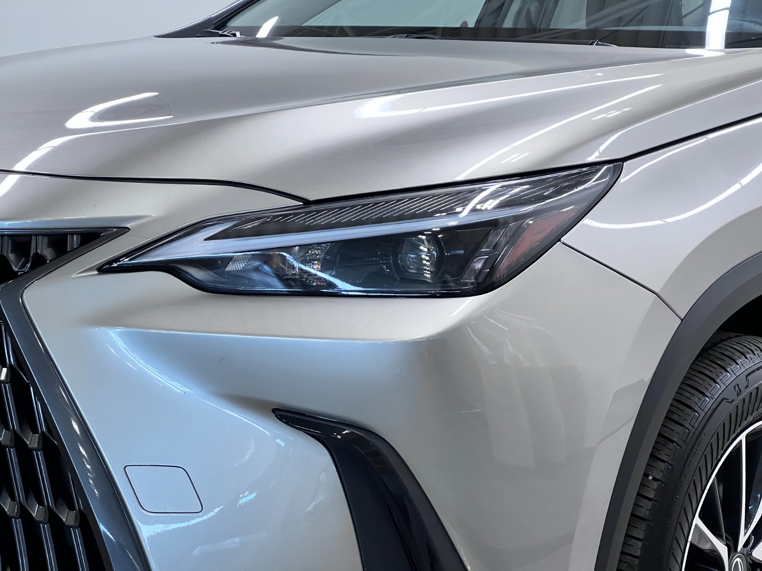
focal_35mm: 77
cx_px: 381
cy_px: 286
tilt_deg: -6.5
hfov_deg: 25.3
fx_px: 1695
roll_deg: -1.8
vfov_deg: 19.1
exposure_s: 1/120
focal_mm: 9
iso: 320
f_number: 2.8
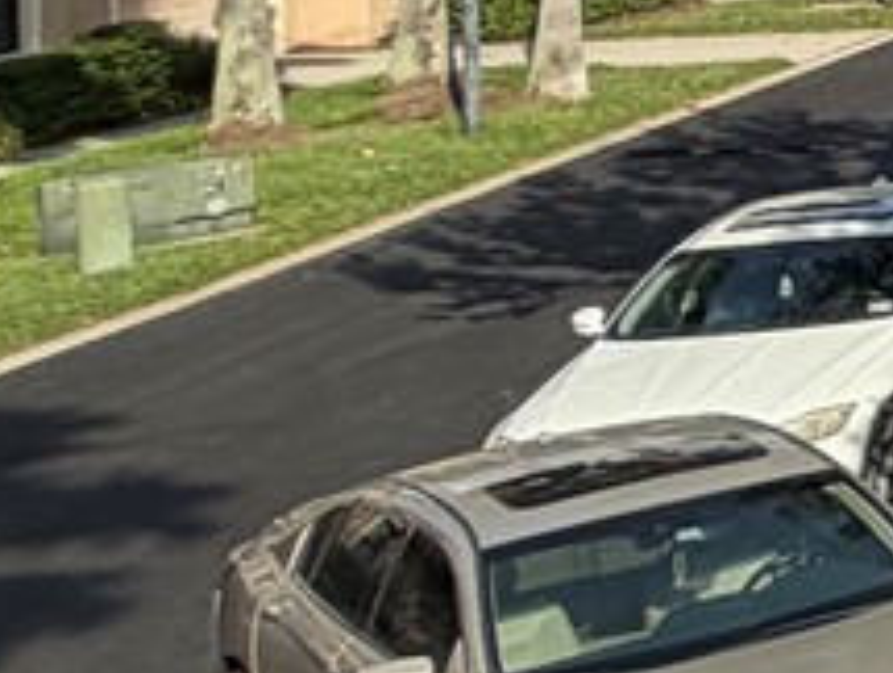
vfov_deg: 13.3
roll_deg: +1.4
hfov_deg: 10.2
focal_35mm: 104
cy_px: -407
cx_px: 2966
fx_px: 2687
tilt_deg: -0.3
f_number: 2.2
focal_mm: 2.22
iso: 40
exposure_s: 1/770
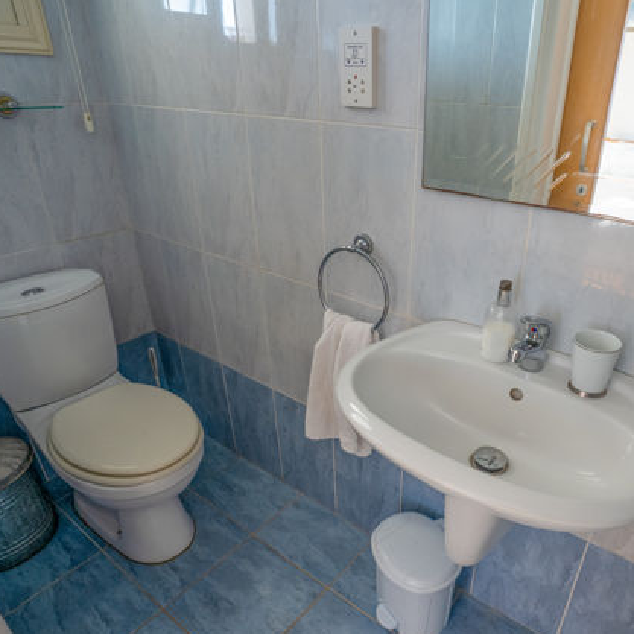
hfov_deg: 66.0
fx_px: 477
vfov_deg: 67.2
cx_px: 407
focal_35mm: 23
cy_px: 342
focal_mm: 16
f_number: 3.5
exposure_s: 1/160
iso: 1250
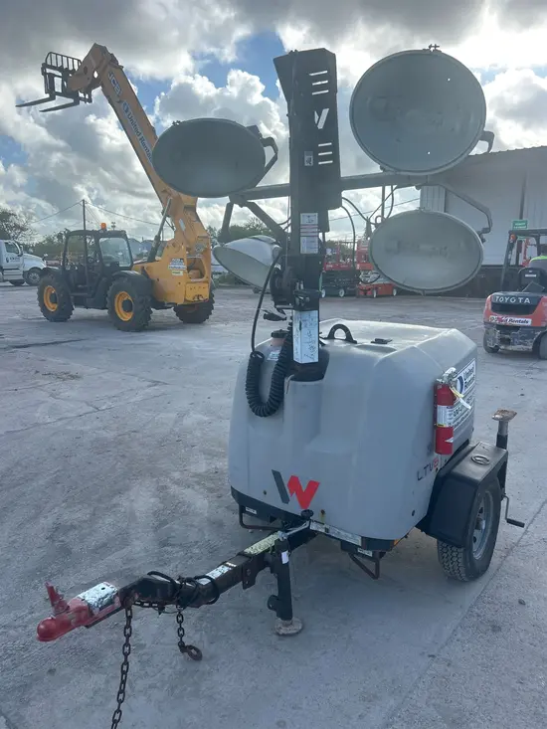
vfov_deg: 67.3
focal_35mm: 26
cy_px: 364
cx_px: 274
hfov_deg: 53.1
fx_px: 548
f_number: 1.5
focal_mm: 5.7
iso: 50
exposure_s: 1/2165
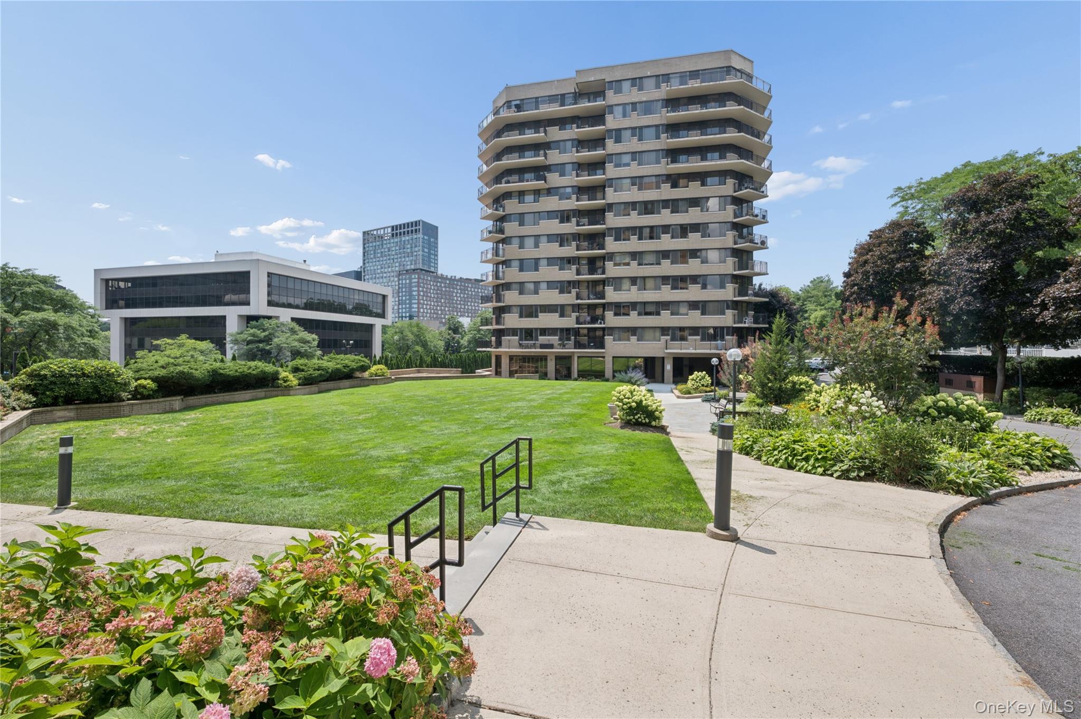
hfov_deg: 104.3
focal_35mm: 14
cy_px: 360
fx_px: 420
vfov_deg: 81.1
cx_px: 540
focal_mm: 14
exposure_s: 1/320
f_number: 11
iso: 200
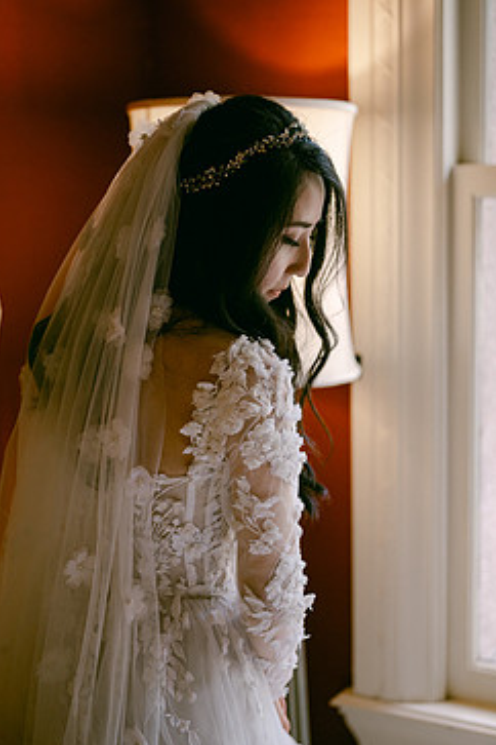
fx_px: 1281
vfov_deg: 32.4
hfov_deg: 21.9
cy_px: 378
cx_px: 193
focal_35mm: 62
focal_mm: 50
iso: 400
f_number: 1.8
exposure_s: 1/320
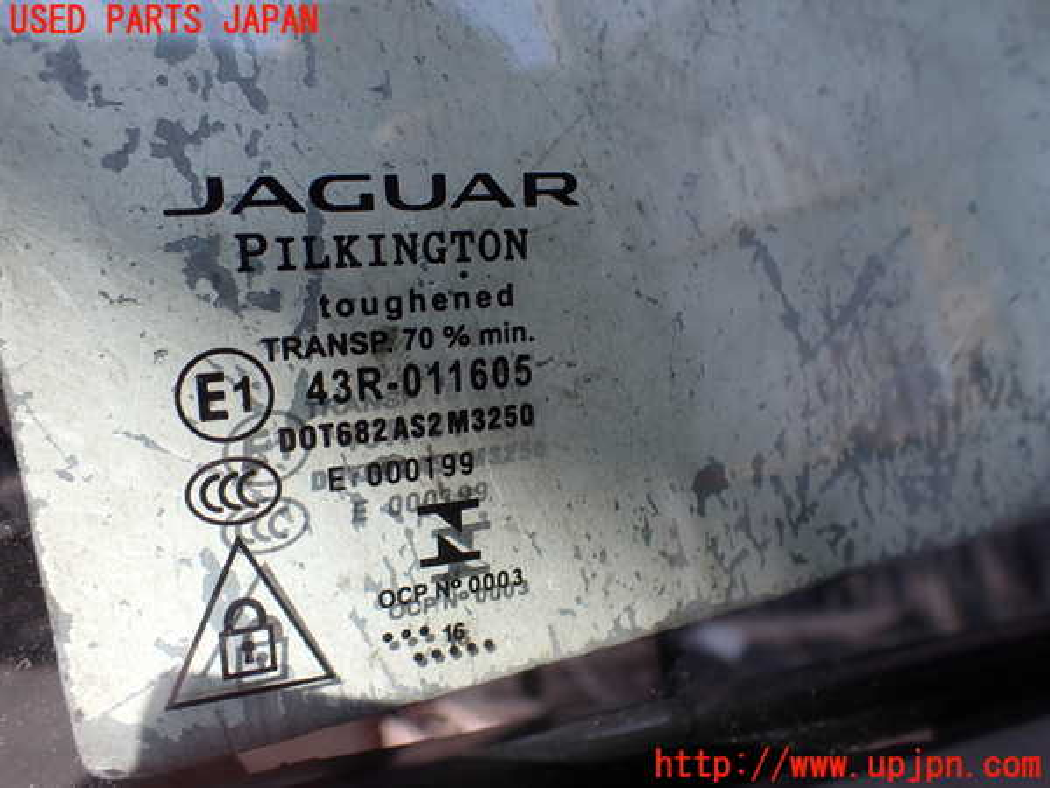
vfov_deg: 46.8
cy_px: 394
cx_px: 525
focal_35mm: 30
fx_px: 910
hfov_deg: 60.0
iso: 100
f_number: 3.2
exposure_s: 1/320
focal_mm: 5.4
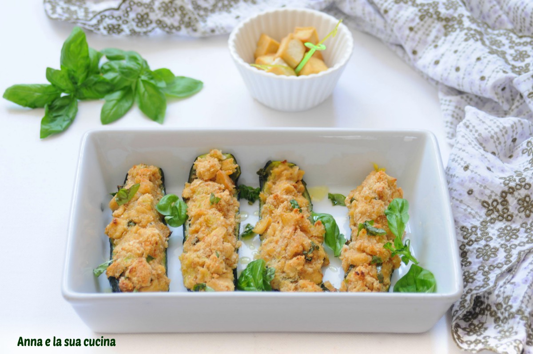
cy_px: 177
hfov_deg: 19.5
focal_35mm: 105
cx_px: 266
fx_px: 1553
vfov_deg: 13.0
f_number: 5
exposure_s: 1/30
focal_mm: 70
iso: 200
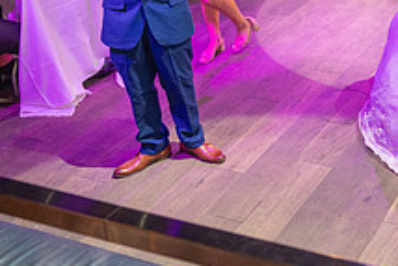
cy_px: -83
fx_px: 719
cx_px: 456
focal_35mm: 65
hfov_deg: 27.8
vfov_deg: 19.3
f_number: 3.5
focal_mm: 24
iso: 1000
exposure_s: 1/125
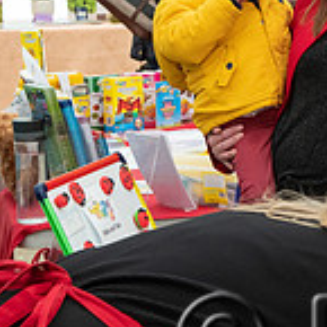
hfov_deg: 9.0
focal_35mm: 187
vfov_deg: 9.3
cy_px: 76
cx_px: 575
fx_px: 1999
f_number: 8
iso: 800
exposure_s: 1/320
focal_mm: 52
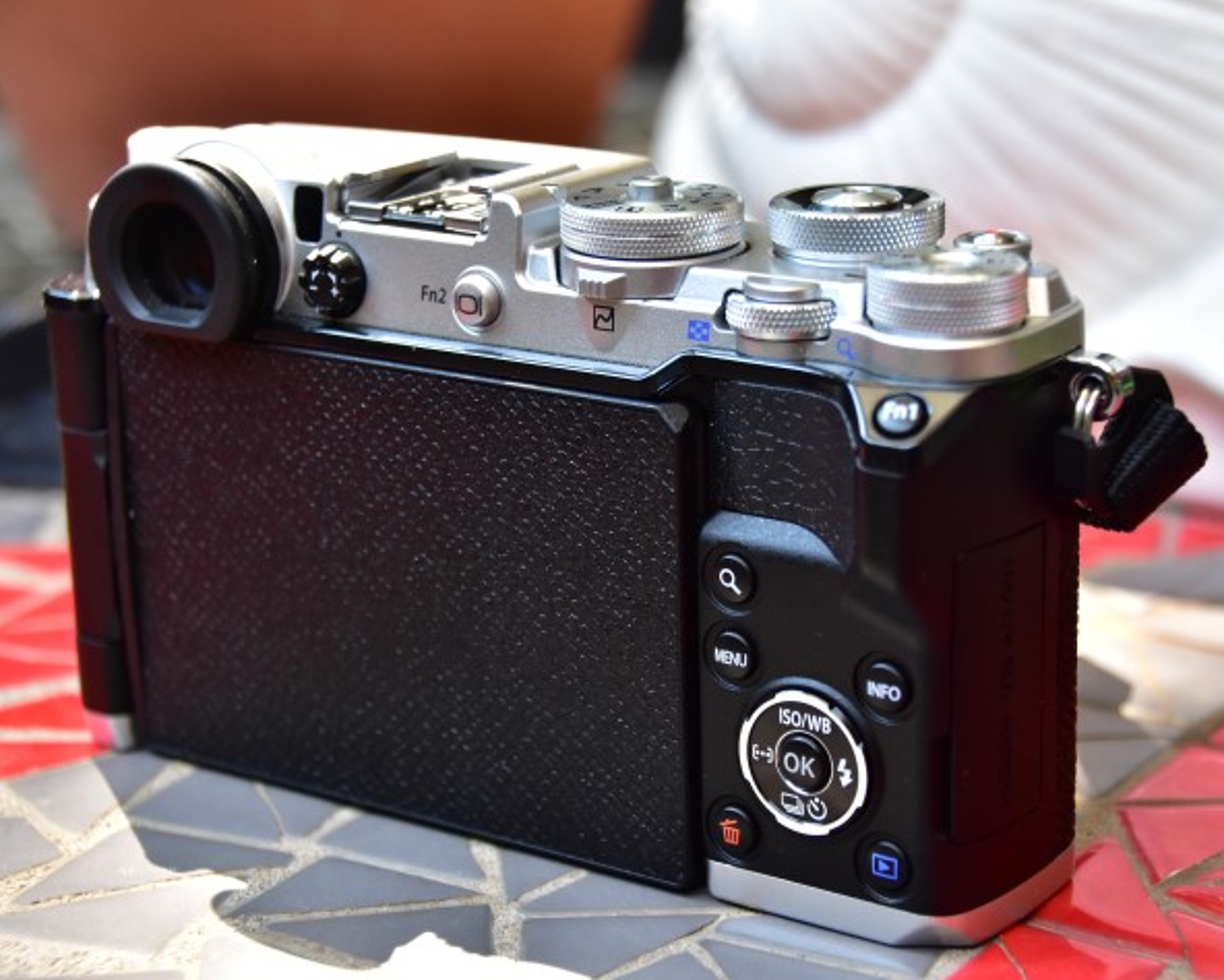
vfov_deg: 17.3
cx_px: 691
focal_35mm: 89
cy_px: 486
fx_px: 3225
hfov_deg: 21.5
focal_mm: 52
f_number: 5.6
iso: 1000
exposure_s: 1/160
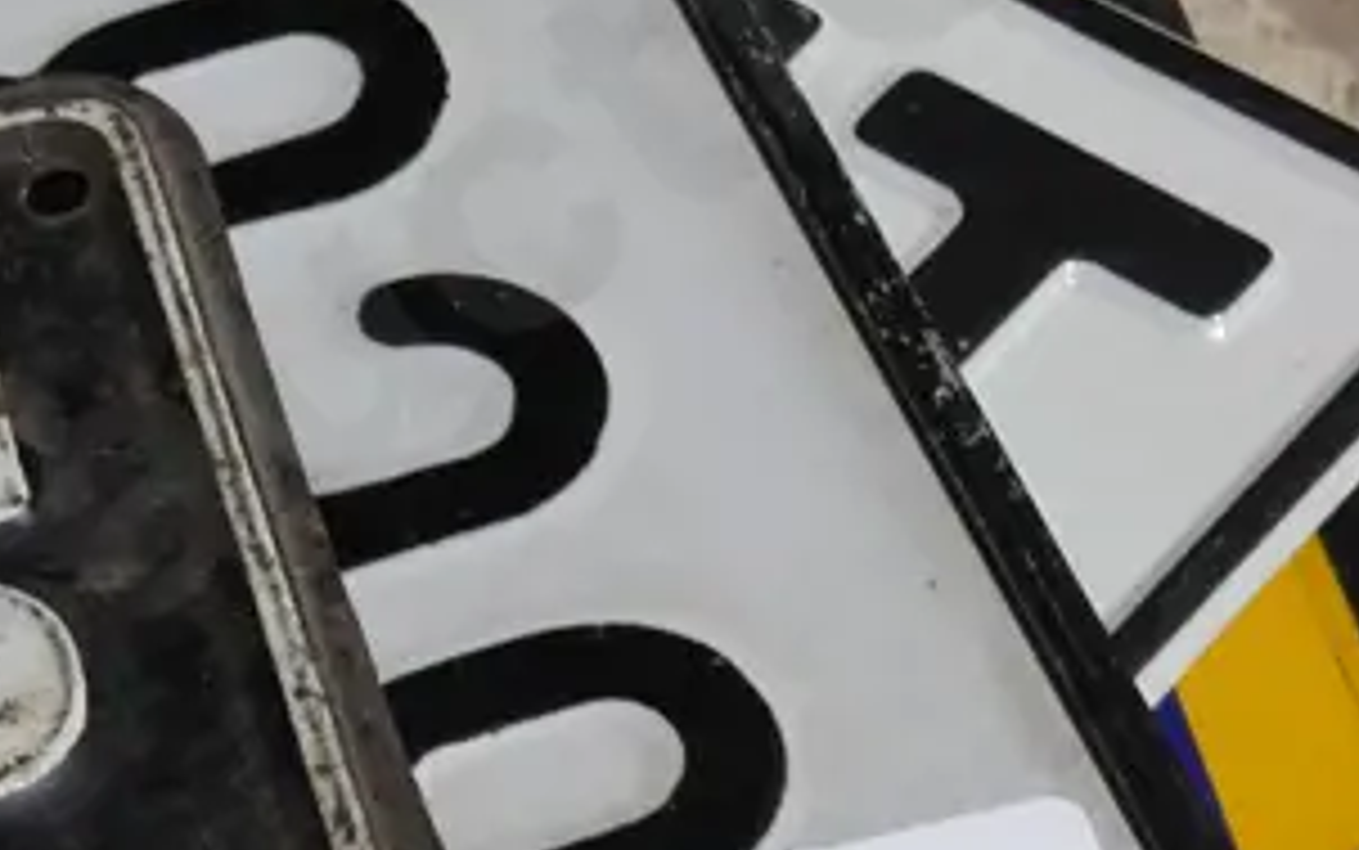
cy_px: 335
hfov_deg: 13.2
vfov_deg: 8.3
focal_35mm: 158
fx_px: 5854
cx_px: 360
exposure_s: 1/60
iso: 500
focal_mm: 22
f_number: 4.7
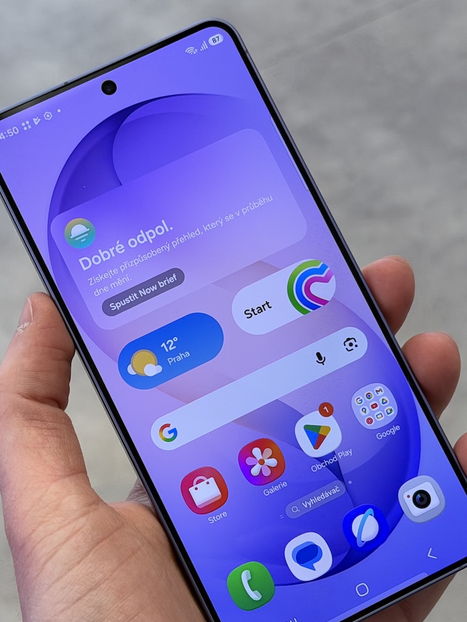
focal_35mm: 86
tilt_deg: -46.0
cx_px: 191
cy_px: 332
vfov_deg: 22.8
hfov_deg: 17.2
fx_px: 1547
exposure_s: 1/100
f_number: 1.78
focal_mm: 6.76
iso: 80
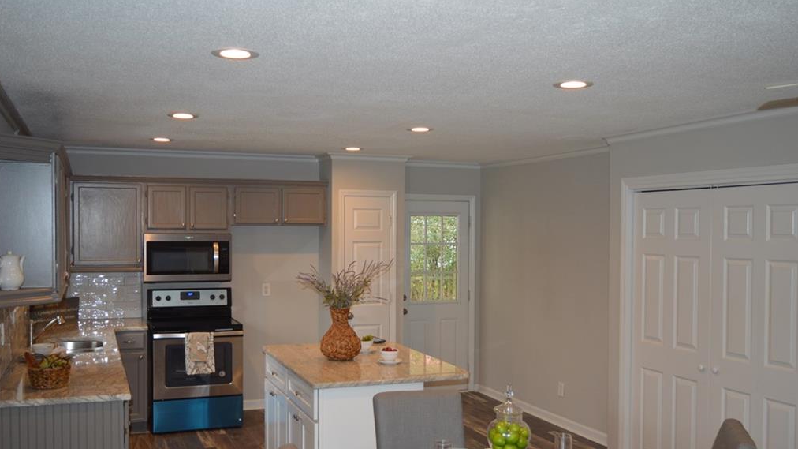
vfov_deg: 32.3
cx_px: 398
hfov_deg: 54.6
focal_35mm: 37
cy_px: 251
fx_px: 773
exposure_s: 1/80
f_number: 4
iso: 400
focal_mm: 23
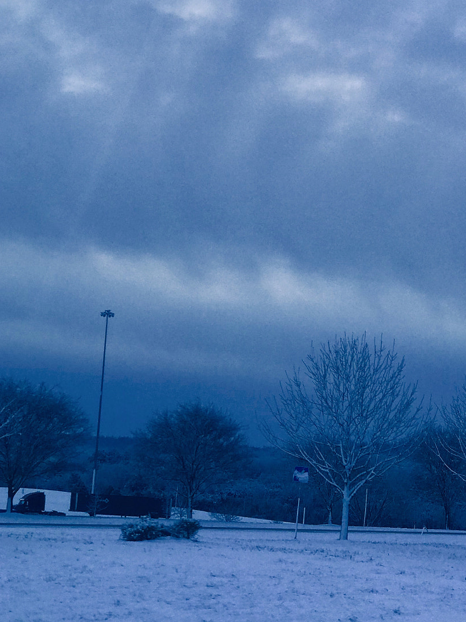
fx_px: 1508
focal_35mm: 84
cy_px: 281
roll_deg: -5.7
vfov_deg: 23.3
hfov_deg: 17.5
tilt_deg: +10.5
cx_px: 310
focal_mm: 6.6
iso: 25
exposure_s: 1/60
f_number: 2.8
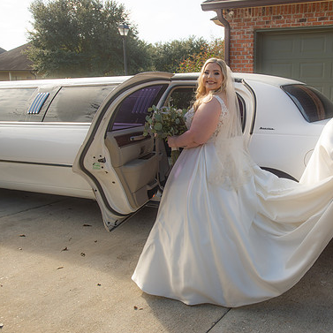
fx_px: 370
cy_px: 170
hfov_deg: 46.9
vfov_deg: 48.4
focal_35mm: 34
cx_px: 245
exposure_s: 1/160
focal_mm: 26
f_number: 5.6
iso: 64
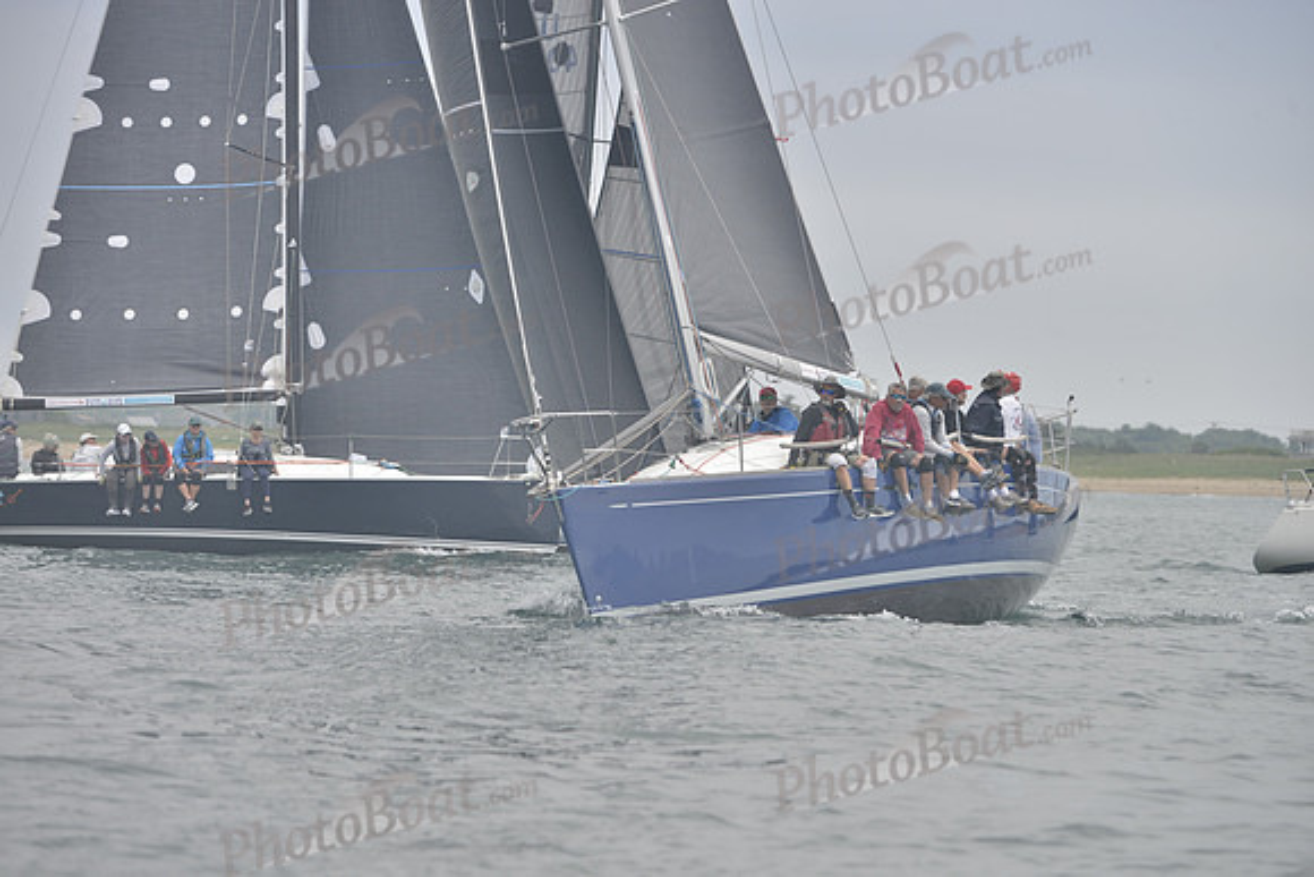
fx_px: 10222
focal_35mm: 280
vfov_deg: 4.9
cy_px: 438
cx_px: 657
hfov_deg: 7.4
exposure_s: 1/1000
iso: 280
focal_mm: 280
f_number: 7.1
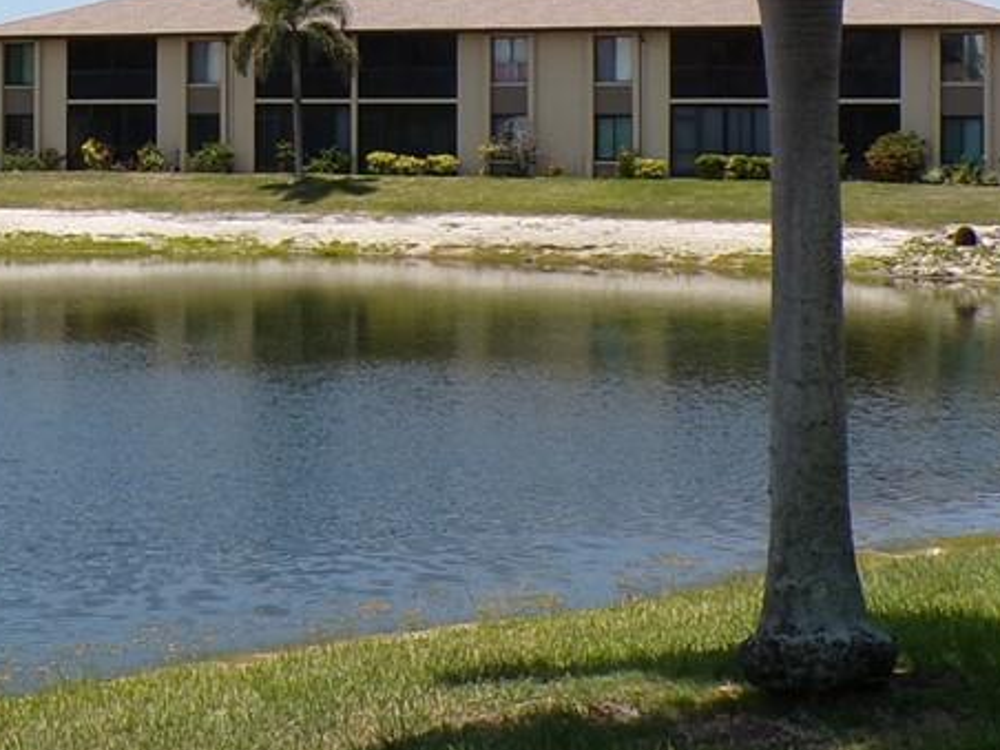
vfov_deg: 17.2
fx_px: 2456
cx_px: 146
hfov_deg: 22.6
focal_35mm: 85
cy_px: 95
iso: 100
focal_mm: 4.3
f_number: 4.4
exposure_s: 1/750
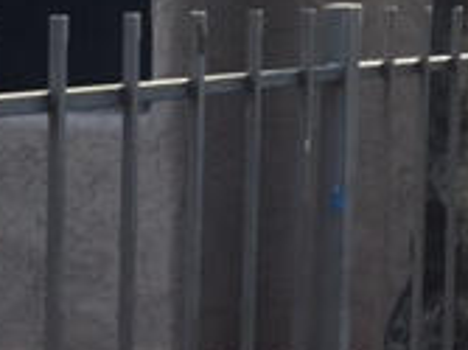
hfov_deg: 15.2
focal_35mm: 119
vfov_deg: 12.3
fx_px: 1608
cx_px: 720
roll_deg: +0.2
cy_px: -17
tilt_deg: -1.0
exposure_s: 1/152
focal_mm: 3.3
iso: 25
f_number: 2.4
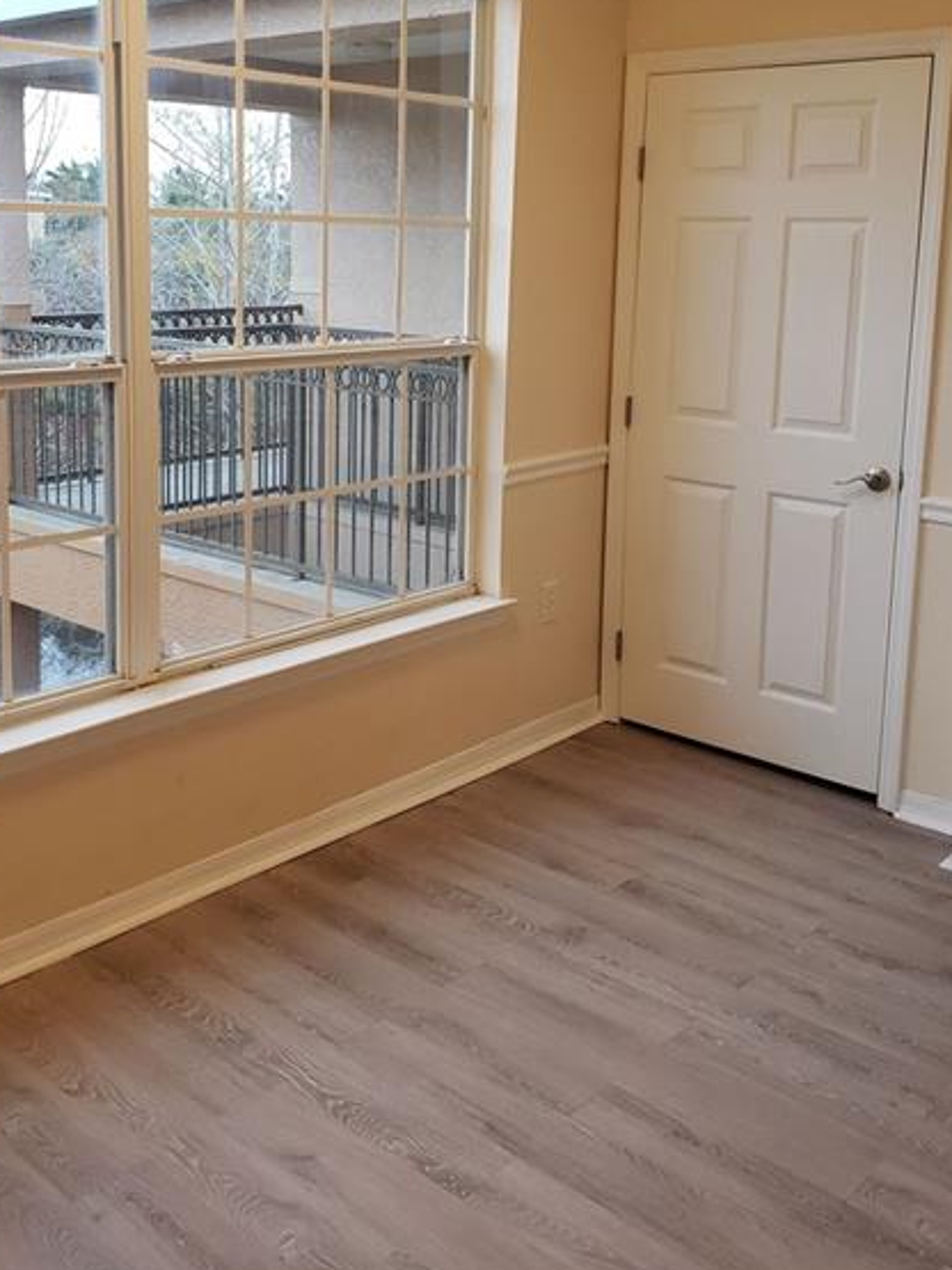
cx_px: 444
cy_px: 423
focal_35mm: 36
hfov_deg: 39.6
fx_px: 1321
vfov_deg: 50.4
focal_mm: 4.3
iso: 250
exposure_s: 1/60
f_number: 2.4
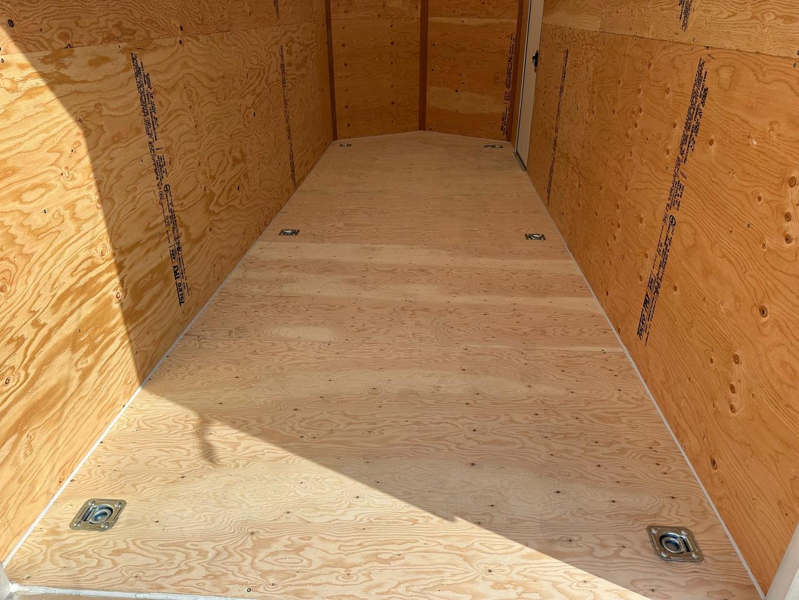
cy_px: 300
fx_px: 554
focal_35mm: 24
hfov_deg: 71.6
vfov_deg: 56.8
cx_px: 400
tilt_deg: -23.4
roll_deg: +0.2
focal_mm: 6.86
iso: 80
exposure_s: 1/3717
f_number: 1.78
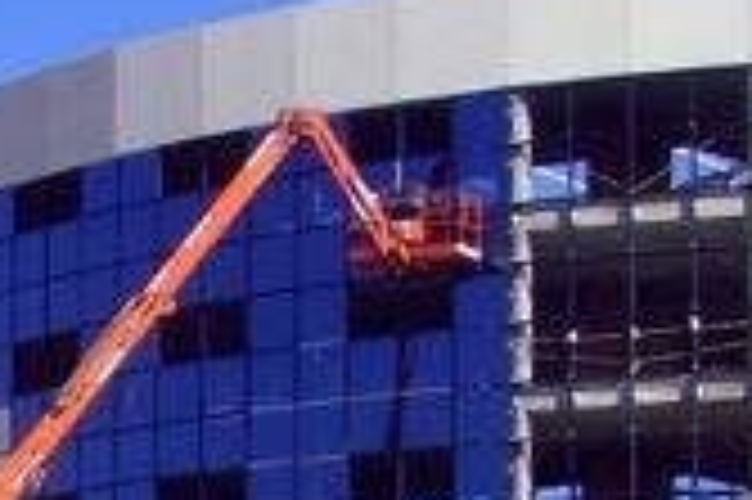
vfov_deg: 6.3
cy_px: 962
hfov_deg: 9.5
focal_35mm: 213
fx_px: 4445
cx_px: -167
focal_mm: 6.2
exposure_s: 1/1000
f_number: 4.3
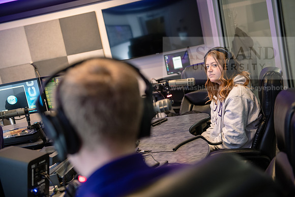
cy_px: 98
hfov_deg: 39.6
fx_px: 410
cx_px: 148
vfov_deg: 27.0
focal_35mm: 50
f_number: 2.8
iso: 800
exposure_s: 1/60
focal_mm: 50
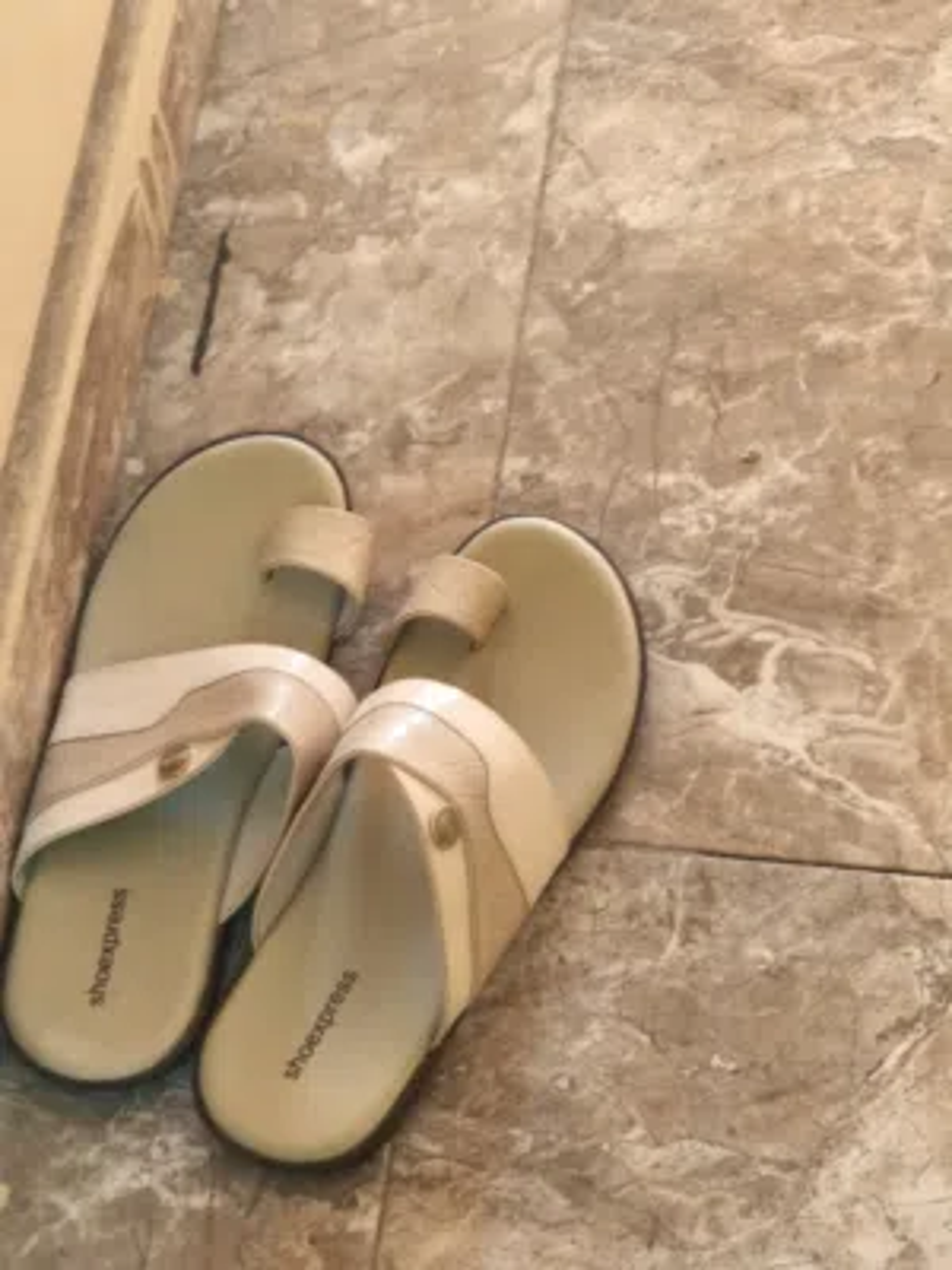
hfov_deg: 14.8
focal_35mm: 100
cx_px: 476
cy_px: 635
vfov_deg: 19.6
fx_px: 3667
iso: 3200
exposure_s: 1/33.3
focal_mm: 7.1
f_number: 1.9
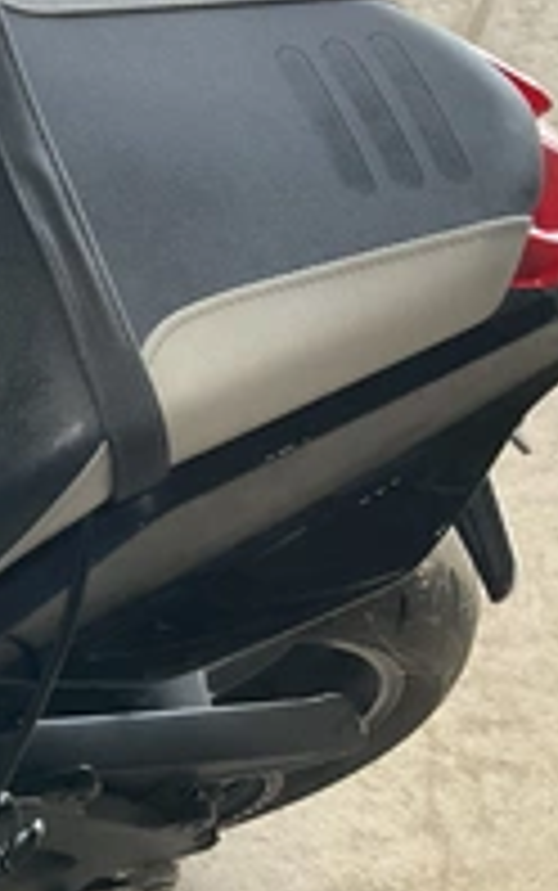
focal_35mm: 62
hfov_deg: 18.9
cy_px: 414
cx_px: -234
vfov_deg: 32.9
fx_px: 1506
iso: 160
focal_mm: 3
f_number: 1.8
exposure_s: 1/60
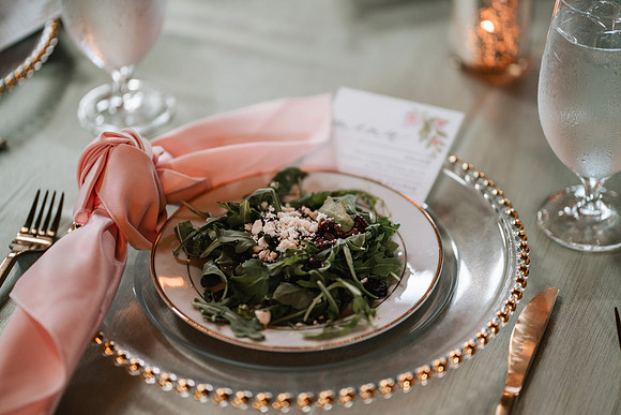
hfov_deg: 23.9
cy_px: 208
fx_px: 1467
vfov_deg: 16.1
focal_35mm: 85
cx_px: 310
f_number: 1.8
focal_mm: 85
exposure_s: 1/320
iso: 500
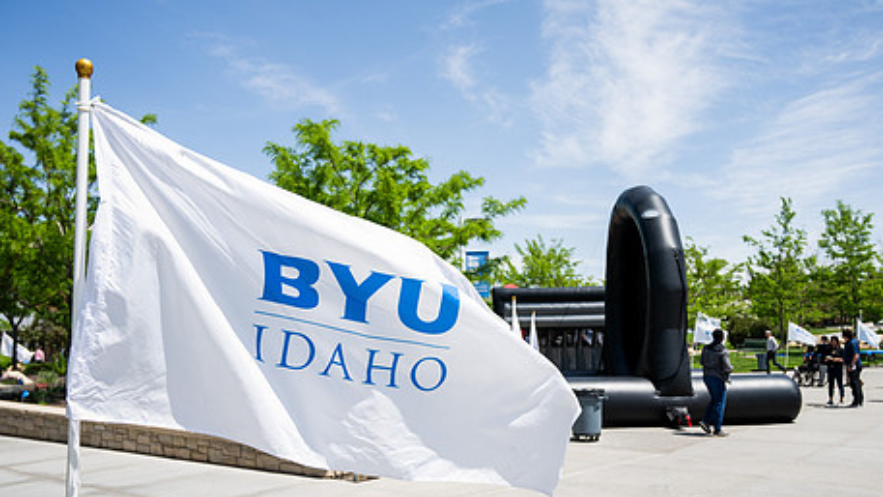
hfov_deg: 60.8
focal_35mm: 32
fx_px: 749
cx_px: 497
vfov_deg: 36.6
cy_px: 276
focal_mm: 24
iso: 160
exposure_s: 1/2000
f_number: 4
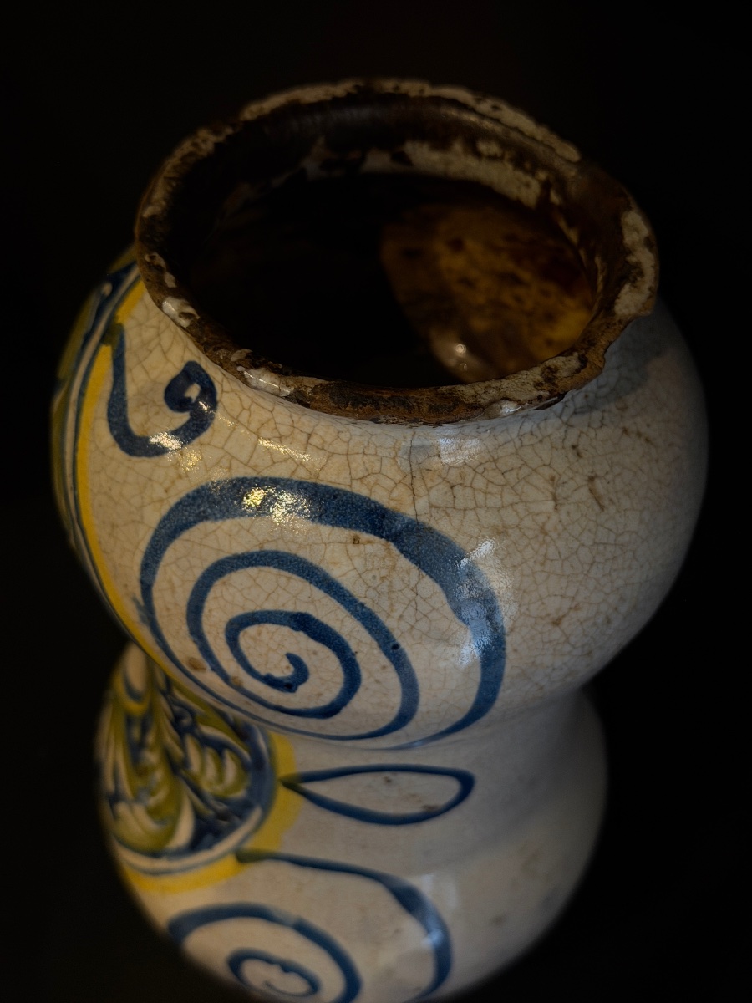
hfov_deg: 30.3
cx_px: 376
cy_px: 502
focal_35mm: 48
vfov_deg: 39.7
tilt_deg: -50.3
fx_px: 1390
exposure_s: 1/50
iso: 250
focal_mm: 6.76
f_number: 1.78
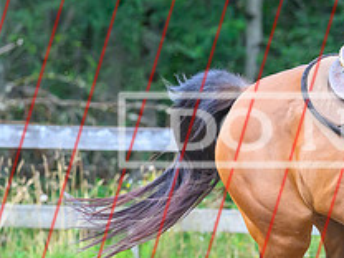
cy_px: 168
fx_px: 6350
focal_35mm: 639
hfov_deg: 3.1
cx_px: 371
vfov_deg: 2.3
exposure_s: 1/1600
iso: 2800
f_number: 4.5
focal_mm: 170
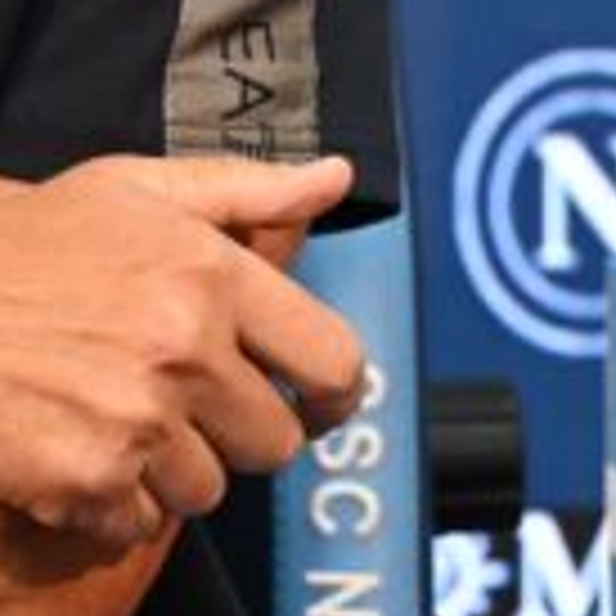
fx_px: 17898
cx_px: -378
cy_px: -492
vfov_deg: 2.0
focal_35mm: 889
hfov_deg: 2.0
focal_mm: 140
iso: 3200
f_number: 4
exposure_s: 1/250
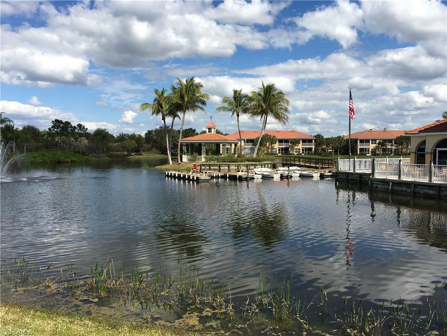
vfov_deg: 48.2
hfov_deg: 61.7
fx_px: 374
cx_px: 224
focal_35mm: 29
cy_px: 168
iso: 25
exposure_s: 1/1876
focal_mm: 4.15
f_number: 2.2
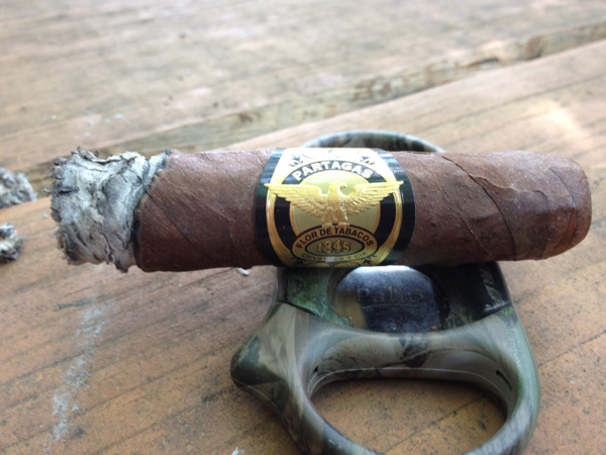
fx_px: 613
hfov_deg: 52.6
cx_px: 303
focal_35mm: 35
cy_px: 228
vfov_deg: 40.7
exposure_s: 1/24
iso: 64
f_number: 2.4
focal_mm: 4.28
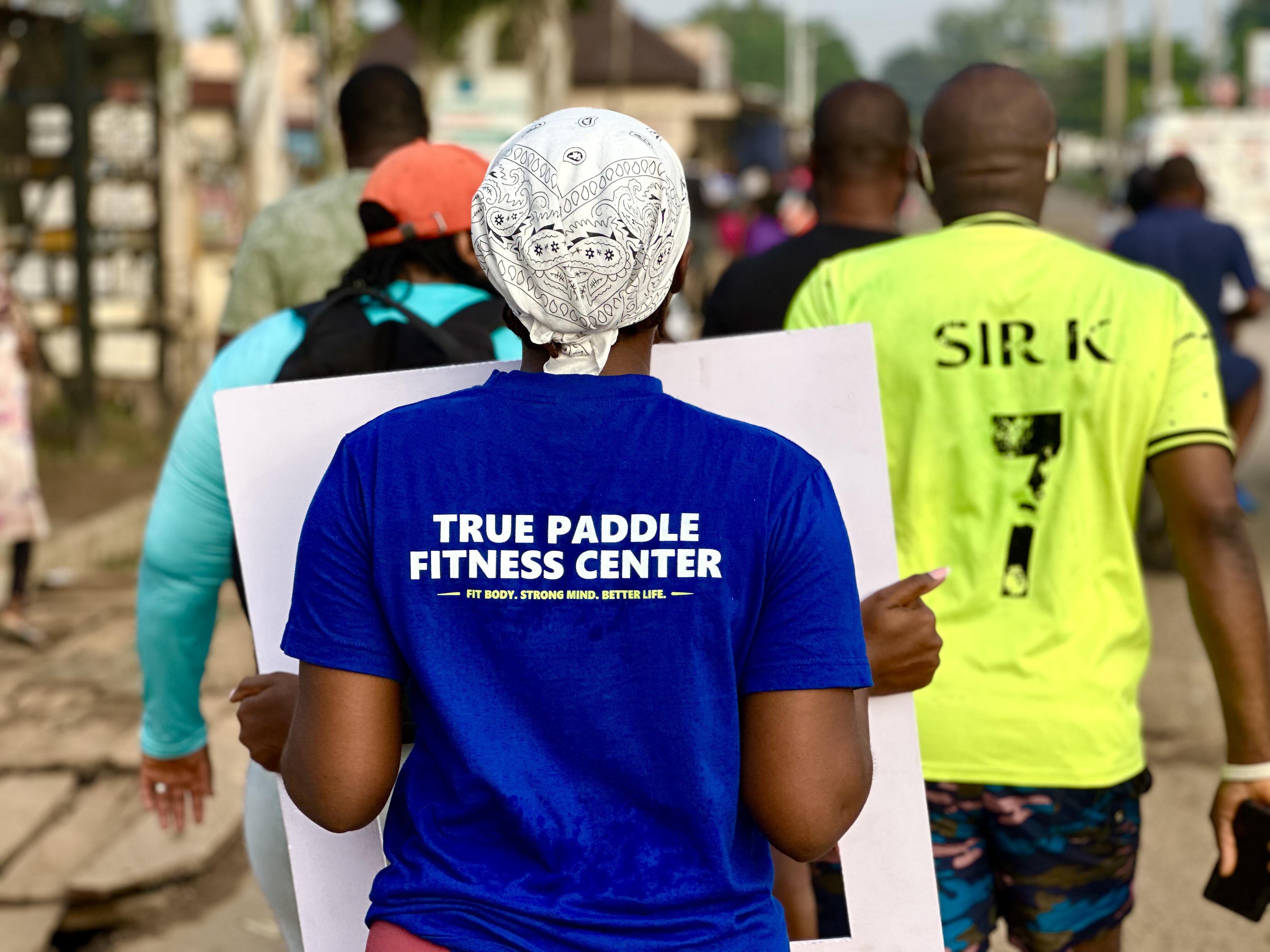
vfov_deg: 19.1
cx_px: 635
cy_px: 476
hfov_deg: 25.3
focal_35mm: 77
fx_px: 2825
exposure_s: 1/234
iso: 25
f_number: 2.8
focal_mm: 9
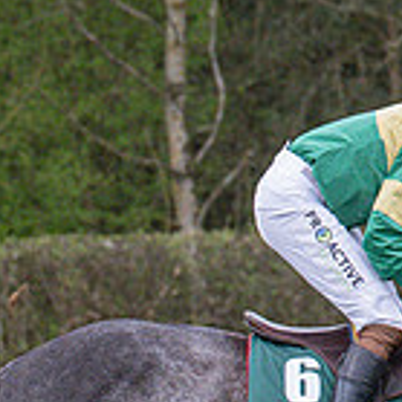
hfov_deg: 2.6
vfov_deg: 2.6
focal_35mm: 675
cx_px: -9
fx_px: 8869
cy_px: 606
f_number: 4
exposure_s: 1/1000
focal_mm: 98
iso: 1600
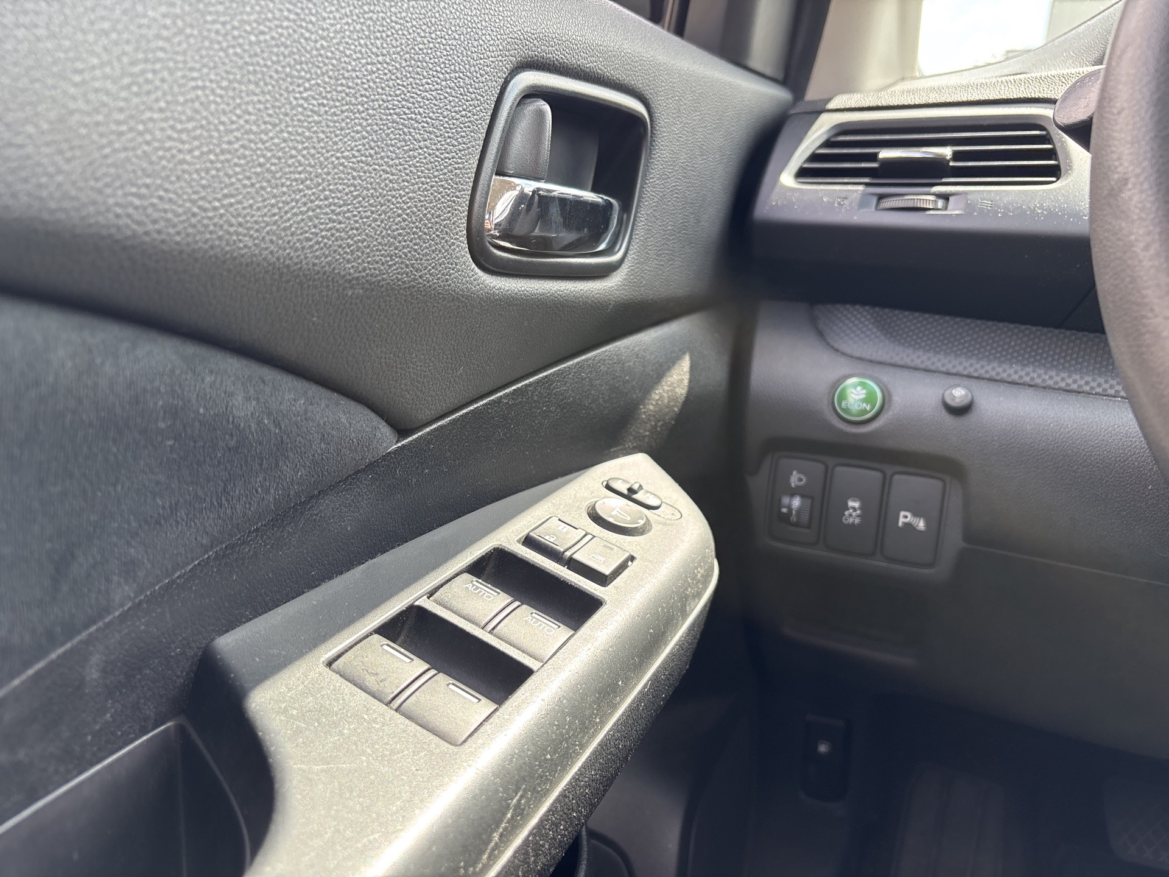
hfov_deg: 67.3
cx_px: 584
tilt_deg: -15.2
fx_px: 878
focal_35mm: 26
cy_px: 438
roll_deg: -1.5
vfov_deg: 53.1
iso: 50
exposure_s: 1/172
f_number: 1.6
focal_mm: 5.96
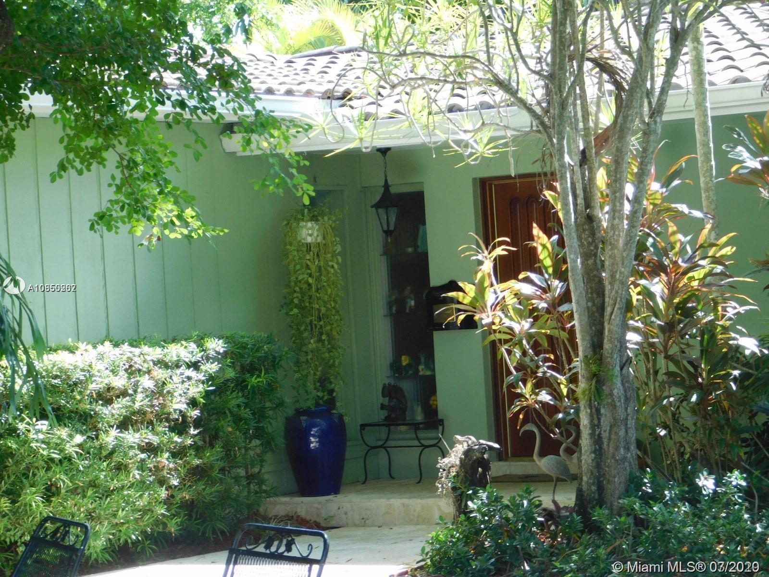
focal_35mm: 115
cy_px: 288
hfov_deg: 17.1
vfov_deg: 12.9
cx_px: 384
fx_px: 2555
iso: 140
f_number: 4.8
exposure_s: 1/60
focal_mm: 20.3
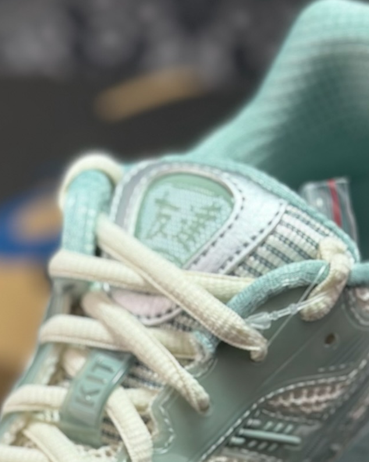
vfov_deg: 15.5
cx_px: 143
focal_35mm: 121
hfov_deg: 12.7
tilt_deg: -57.1
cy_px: 502
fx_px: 1652
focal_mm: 6.86
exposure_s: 1/1133
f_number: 1.78
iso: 80
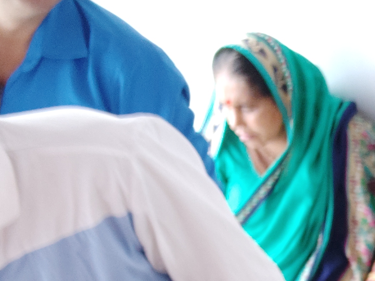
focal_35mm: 80
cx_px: 460
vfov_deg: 15.3
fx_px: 866
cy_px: 538
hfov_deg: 22.4
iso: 234
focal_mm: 3.52
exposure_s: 1/20
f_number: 2
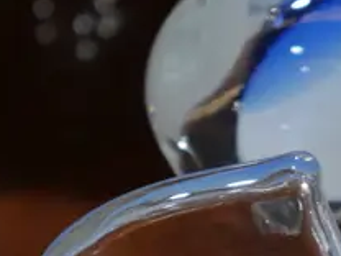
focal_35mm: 354
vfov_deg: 4.2
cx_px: 454
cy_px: 405
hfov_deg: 5.6
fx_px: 3487
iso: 500
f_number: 5.5
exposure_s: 1/80
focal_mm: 36
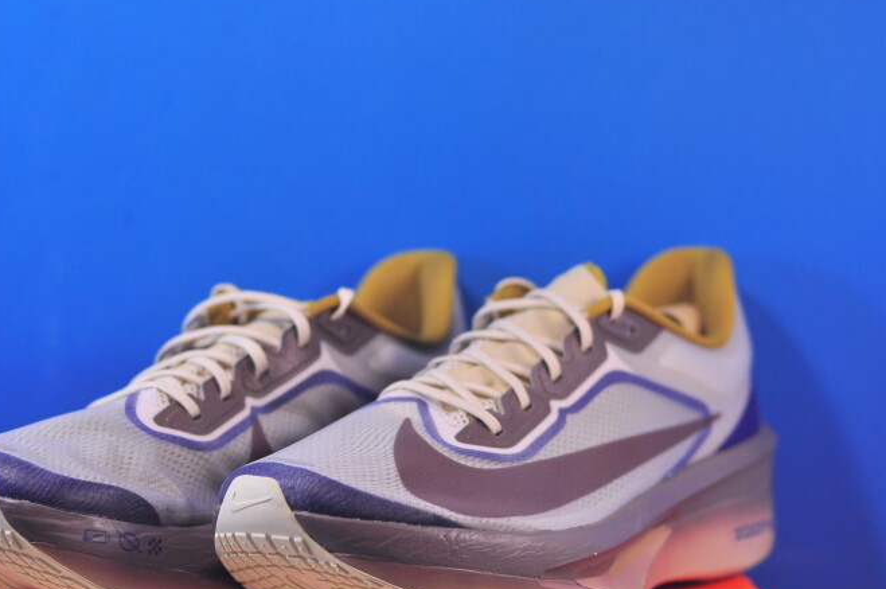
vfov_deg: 15.0
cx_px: 372
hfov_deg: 22.4
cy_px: 340
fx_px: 2237
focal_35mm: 91
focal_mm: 50
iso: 250
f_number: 2.5
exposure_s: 1/320
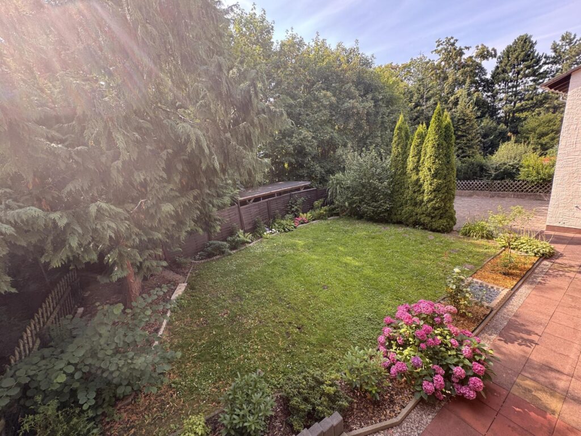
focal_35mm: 14
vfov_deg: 85.7
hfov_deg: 102.1
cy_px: 218
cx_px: 290
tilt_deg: -13.5
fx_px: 235
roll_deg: +6.2
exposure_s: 1/109
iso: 40
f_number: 2.2
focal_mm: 2.22
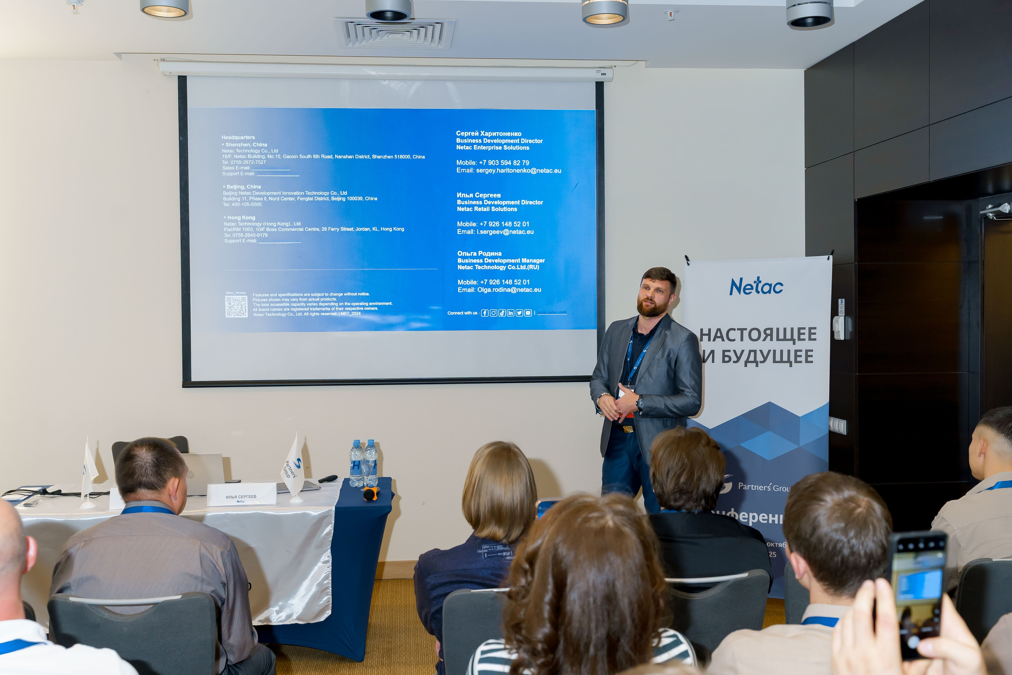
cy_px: 346
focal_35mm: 37
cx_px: 509
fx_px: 1040
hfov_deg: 51.9
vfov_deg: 35.9
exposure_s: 1/125
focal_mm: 36
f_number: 4.5
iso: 1600
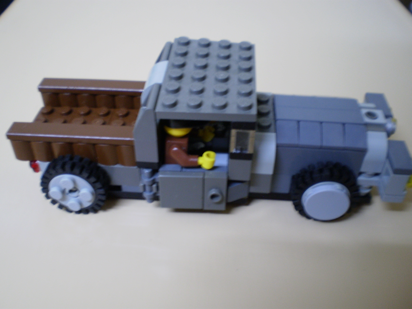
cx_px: 206
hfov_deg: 51.4
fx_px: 428
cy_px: 154
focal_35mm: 36
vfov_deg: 39.7
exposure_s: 1/3
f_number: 3.1
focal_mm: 6.3
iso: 125
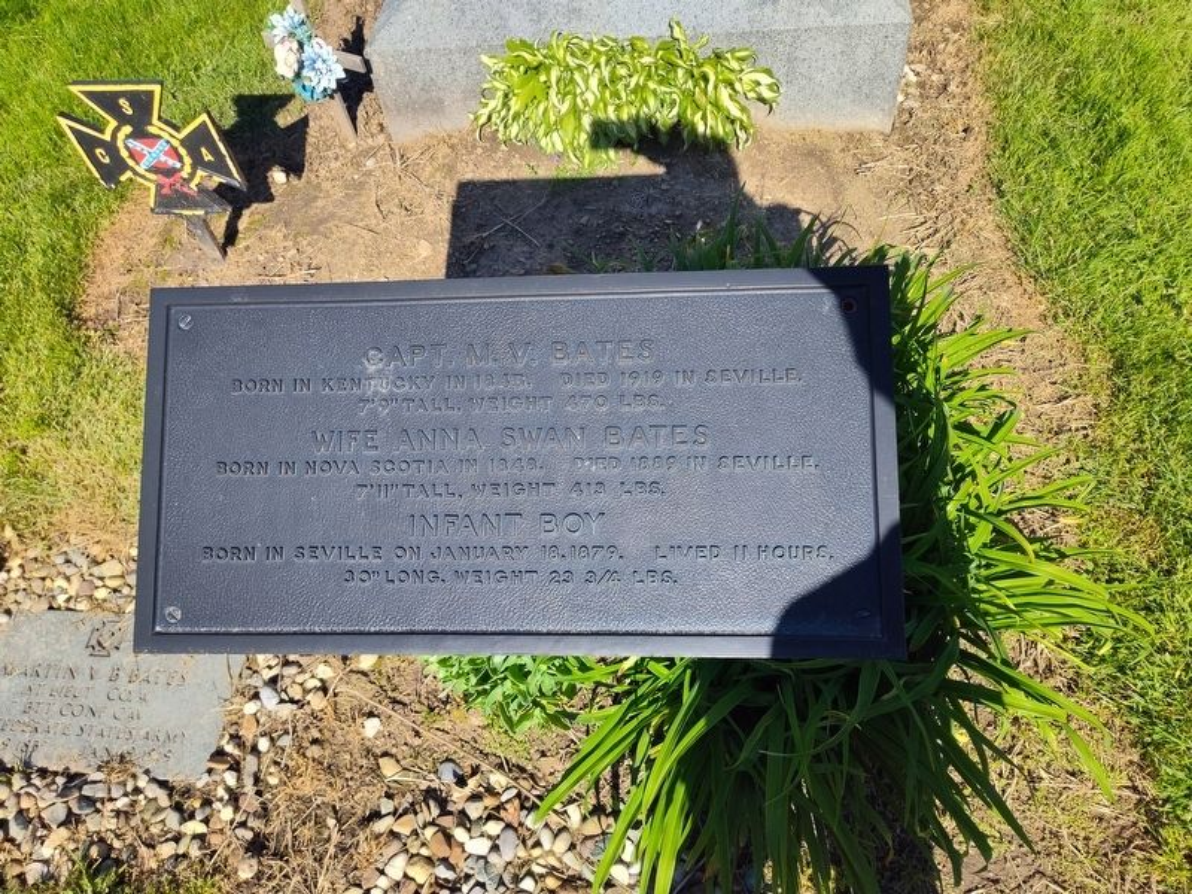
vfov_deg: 58.9
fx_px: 792
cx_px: 596
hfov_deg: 73.9
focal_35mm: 23
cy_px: 447
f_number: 1.8
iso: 100
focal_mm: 5.56
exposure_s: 1/1173
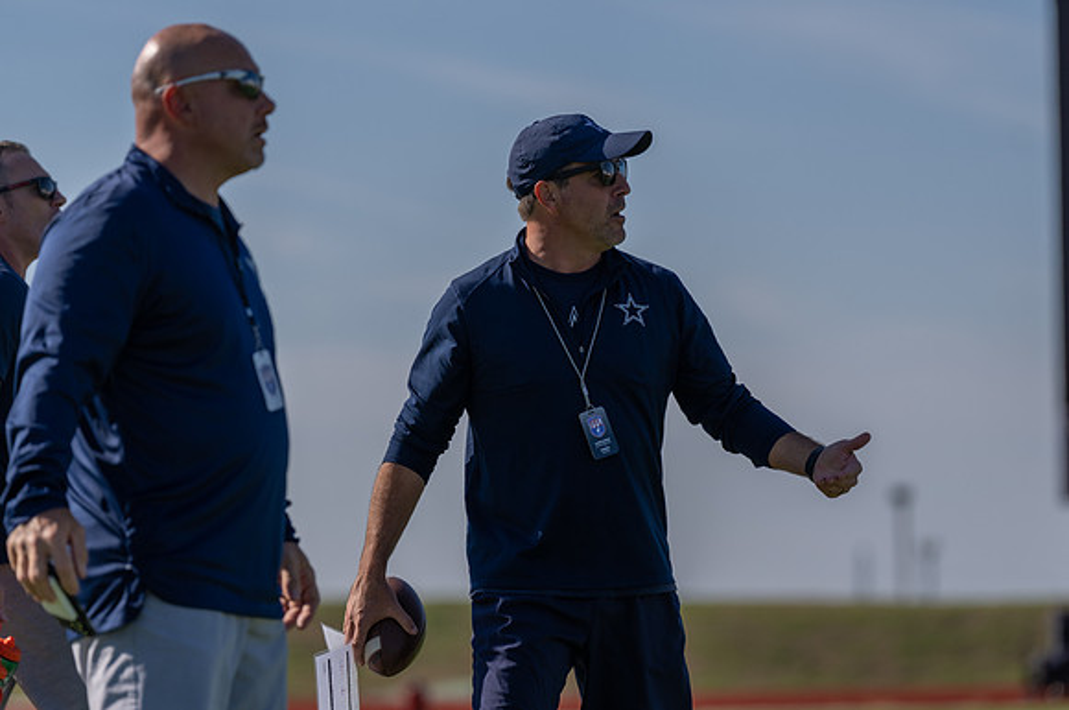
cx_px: 582
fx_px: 6623
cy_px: 333
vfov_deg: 6.1
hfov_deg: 9.2
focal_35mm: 223
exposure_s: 1/2000
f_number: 3.5
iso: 100
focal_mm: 200
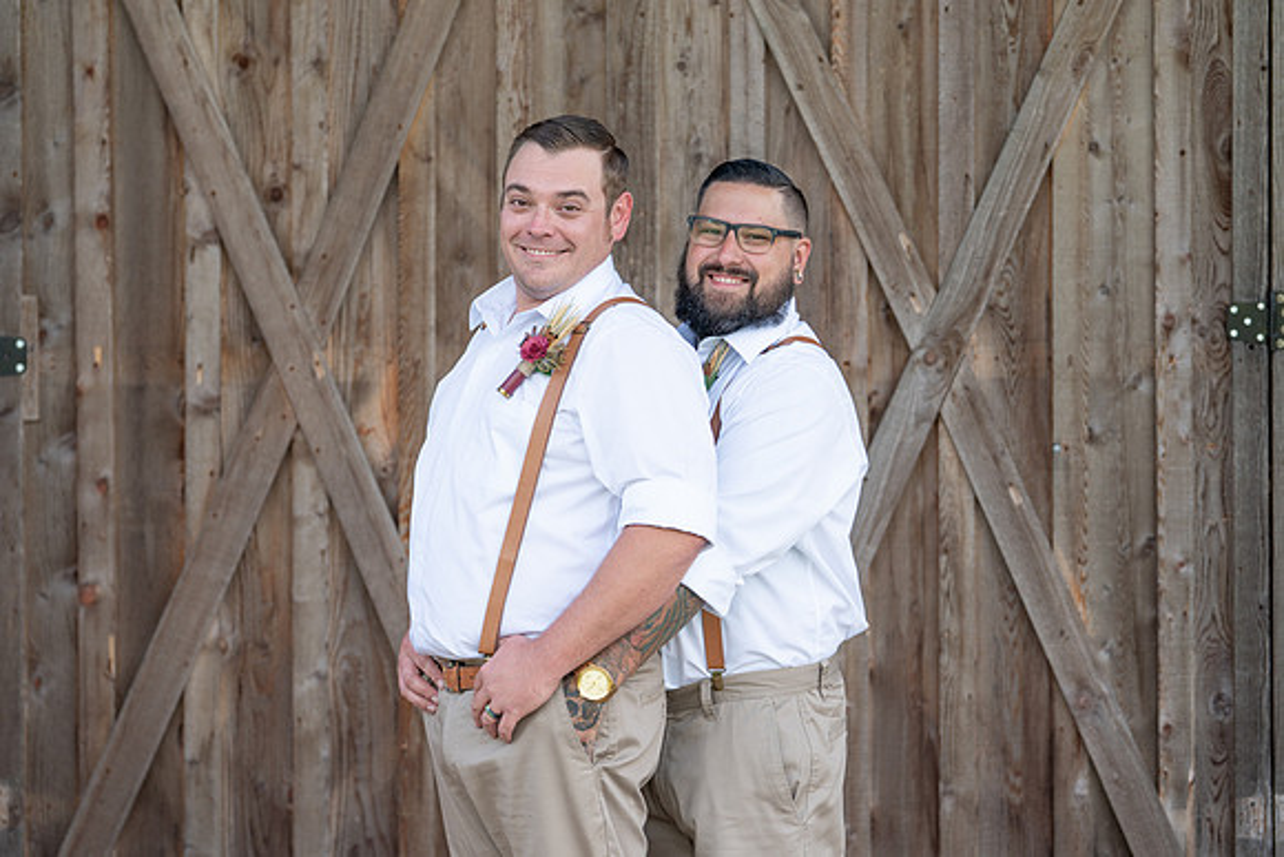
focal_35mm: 121
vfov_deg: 11.3
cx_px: 652
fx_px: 4316
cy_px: 404
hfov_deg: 16.9
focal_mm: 114
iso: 125
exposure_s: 1/250
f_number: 4
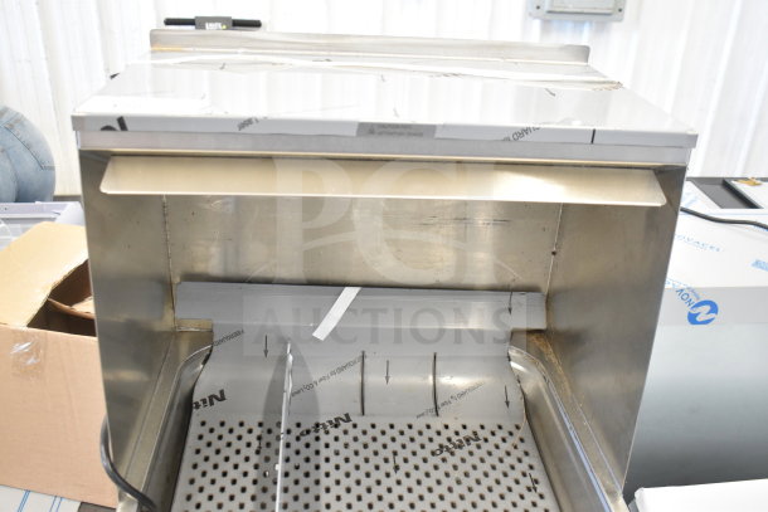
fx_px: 704
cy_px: 256
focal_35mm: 33
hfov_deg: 57.2
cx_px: 384
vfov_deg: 40.0
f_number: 3.8
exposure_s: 1/40
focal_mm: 22
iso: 1250
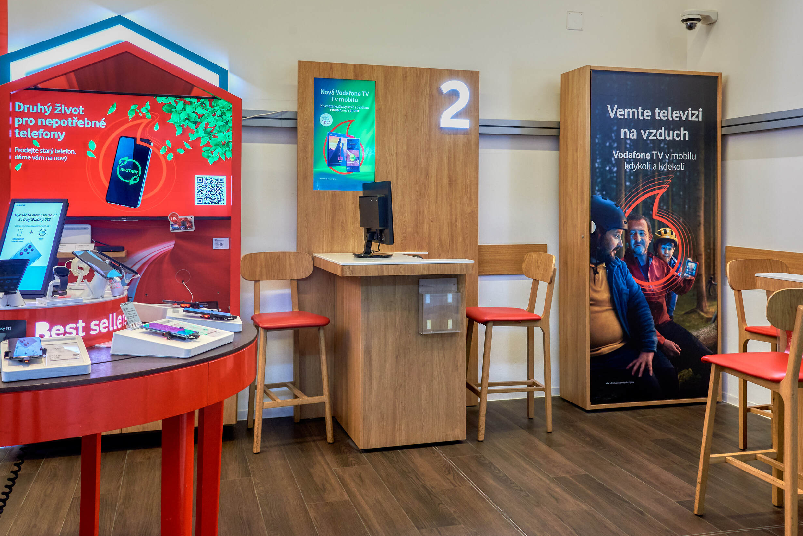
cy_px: 215
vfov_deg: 38.8
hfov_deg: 55.8
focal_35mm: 34
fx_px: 759
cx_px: 408
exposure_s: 1/30
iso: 1250
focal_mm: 28
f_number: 7.1
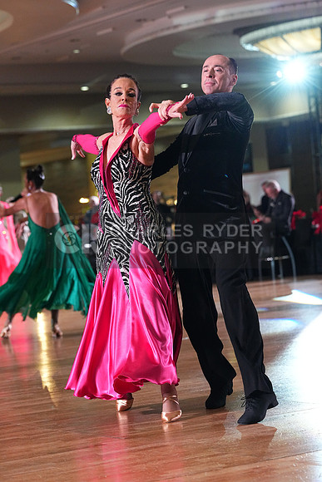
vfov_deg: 17.9
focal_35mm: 114
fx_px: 1528
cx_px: 161
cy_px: 241
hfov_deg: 12.0
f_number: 5
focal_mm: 114
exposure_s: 1/400
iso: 6400
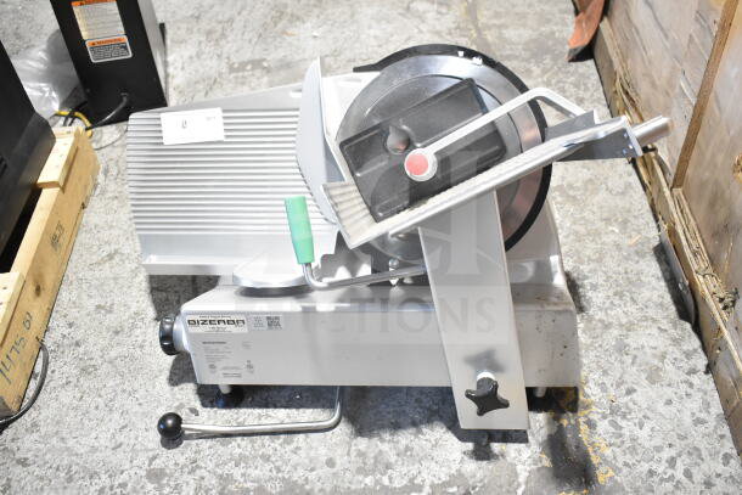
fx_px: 711
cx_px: 371
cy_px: 248
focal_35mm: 34
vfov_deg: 38.4
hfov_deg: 55.1
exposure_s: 1/80
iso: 1600
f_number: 4.5
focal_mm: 23
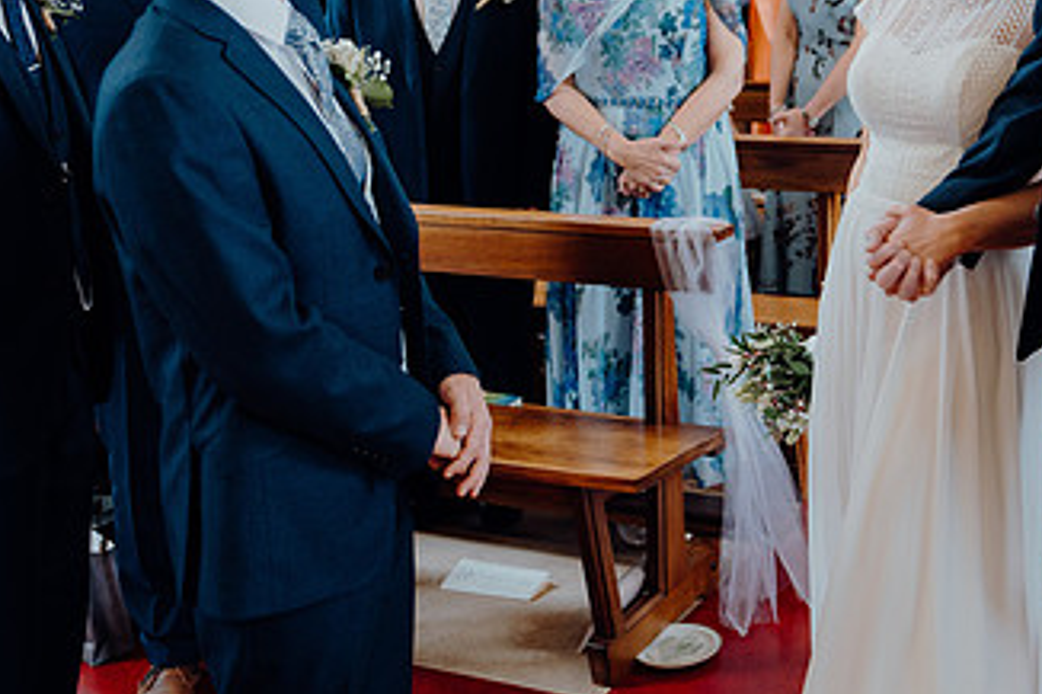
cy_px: 177
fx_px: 1649
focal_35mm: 57
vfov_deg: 23.5
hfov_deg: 34.6
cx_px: 738
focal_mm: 32
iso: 1000
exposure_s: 1/200
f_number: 2.8
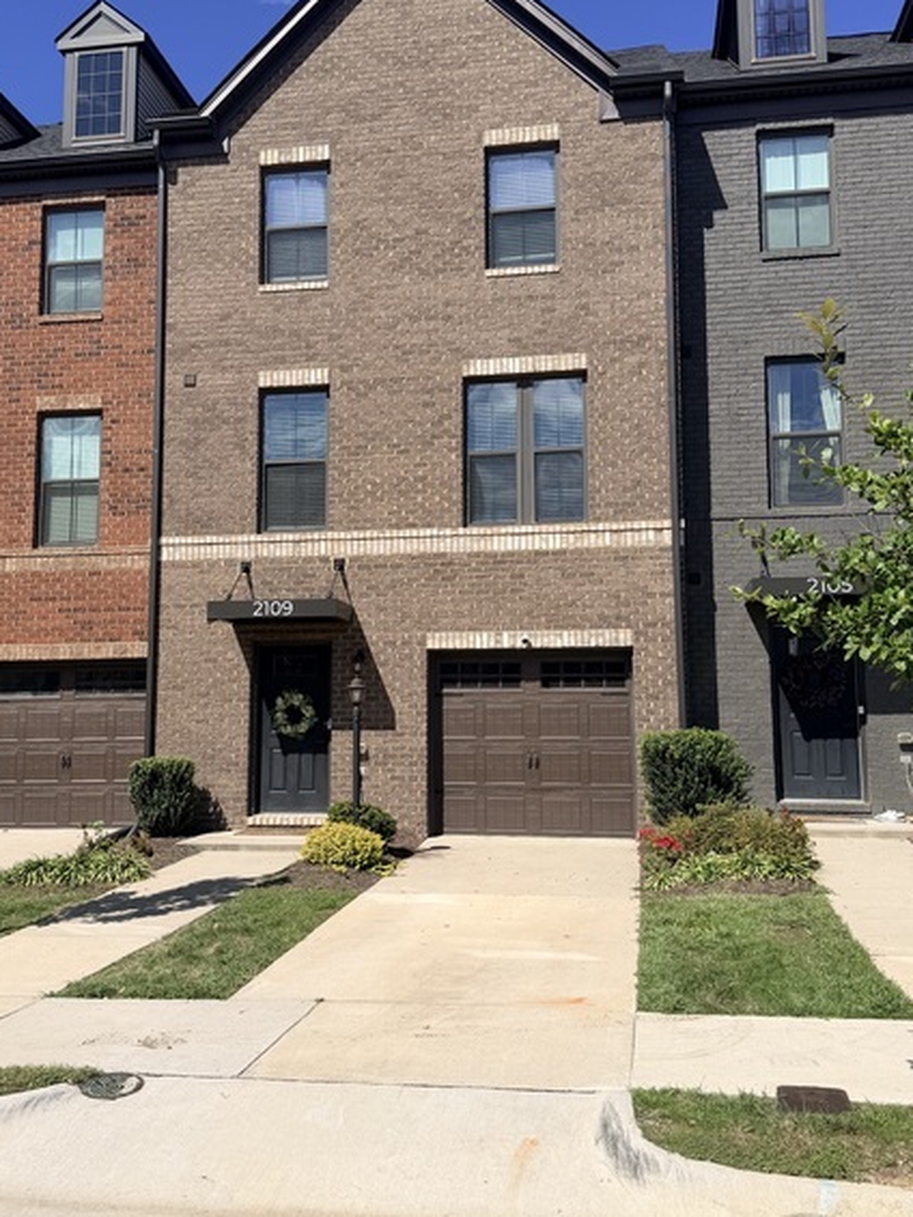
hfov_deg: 41.8
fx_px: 1195
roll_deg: -0.2
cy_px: 579
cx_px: 424
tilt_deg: +6.7
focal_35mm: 34
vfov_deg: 53.9
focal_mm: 6.76
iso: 80
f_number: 1.78
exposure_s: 1/5714
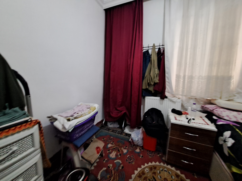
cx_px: 121
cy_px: 90
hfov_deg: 106.2
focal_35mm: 13
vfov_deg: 89.9
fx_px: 91
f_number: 2.2
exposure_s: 1/33
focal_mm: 1.74
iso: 200
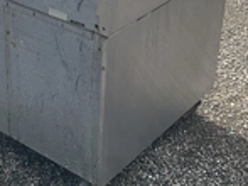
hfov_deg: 24.5
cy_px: 25
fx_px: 566
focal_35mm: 79
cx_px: 66
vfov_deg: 18.4
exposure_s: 1/770
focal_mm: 3
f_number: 1.8
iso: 25
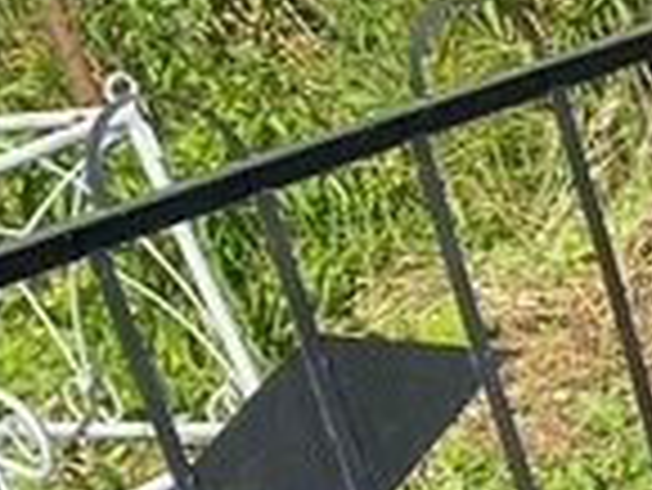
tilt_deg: -17.2
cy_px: 899
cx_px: 1848
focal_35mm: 183
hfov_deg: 9.1
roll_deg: +12.4
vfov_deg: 7.8
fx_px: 3450
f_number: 1.8
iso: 32
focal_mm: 4.25
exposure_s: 1/1025
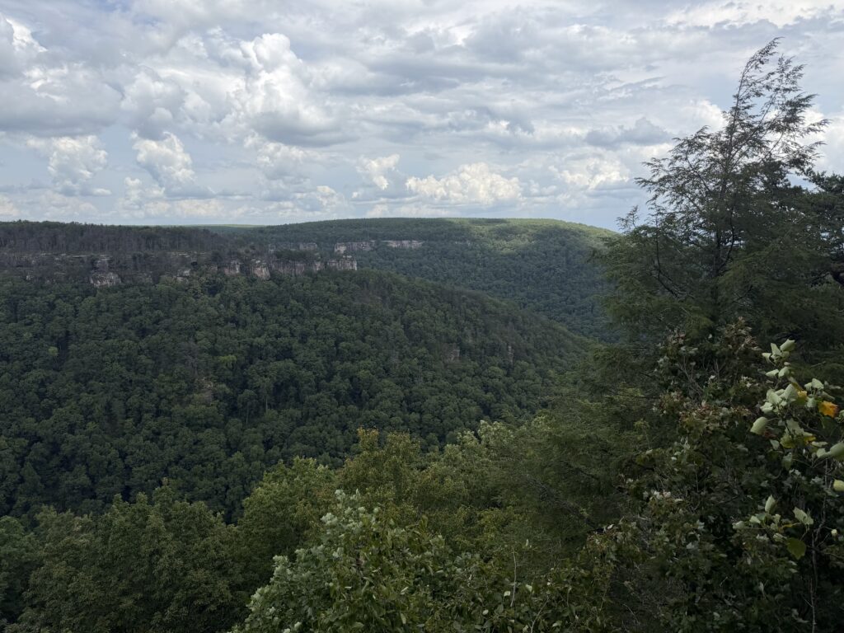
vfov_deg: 56.8
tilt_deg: -7.9
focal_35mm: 24
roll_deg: +1.1
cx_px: 422
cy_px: 316
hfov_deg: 71.6
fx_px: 585
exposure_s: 1/5714
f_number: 1.78
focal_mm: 6.76
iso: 80
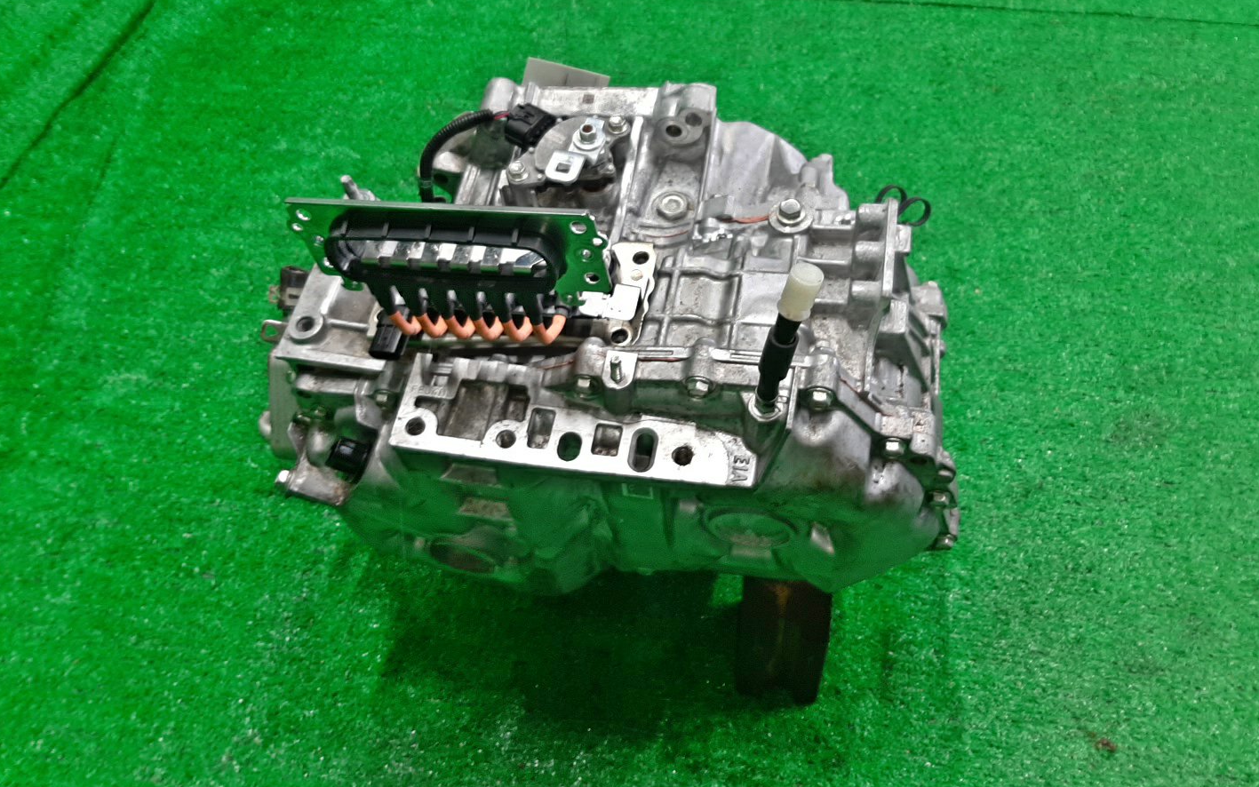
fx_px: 961
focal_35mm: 28
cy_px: 359
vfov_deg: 44.5
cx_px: 637
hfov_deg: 66.5
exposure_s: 1/50
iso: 80
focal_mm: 3.93
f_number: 1.7
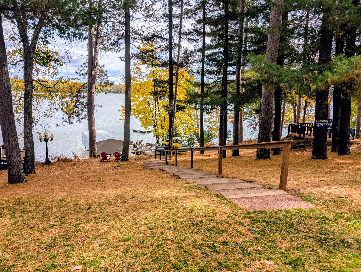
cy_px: 136
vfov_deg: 56.9
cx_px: 180
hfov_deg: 71.5
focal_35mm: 24
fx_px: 251
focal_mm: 6.9
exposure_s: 1/923
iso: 21
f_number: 1.68
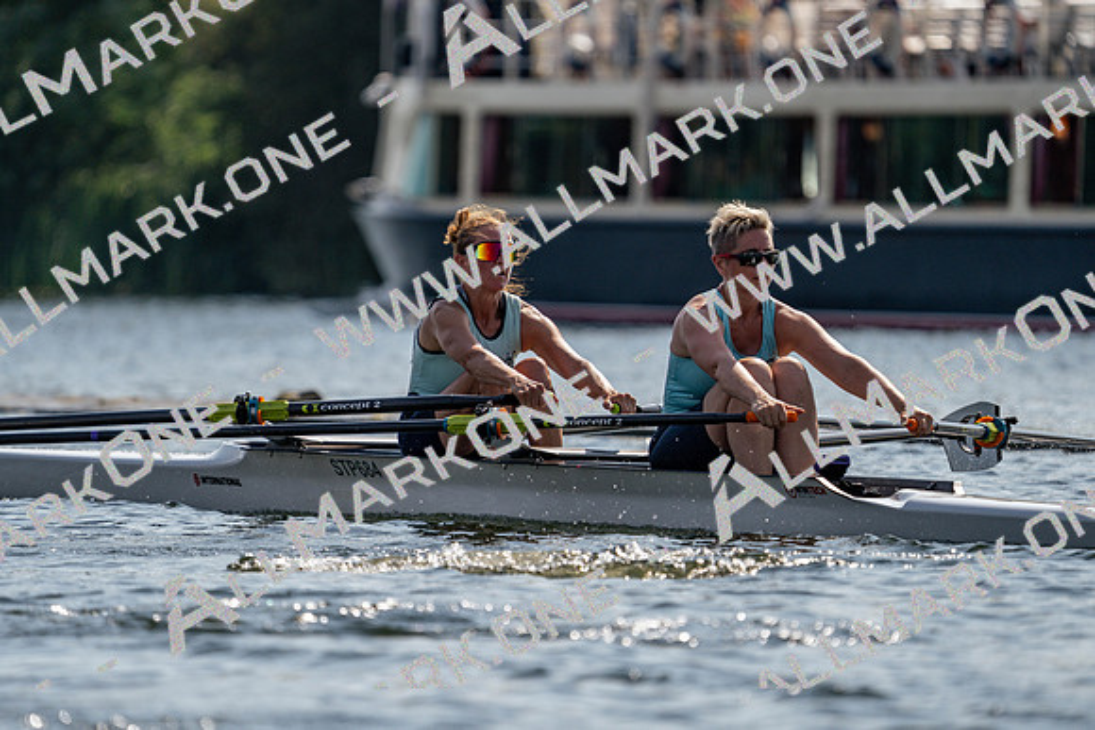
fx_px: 13082
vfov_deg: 3.2
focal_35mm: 430
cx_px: 548
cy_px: 365
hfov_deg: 4.8
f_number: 6.3
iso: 125
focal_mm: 430
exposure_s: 1/1600
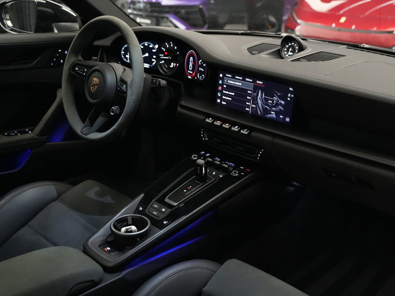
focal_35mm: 38
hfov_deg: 48.9
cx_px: 220
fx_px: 434
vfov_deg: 37.7
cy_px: 148
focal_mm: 35
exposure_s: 1/60
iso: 12800
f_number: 4
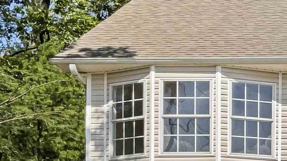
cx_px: 430
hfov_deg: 17.9
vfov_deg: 11.3
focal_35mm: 107
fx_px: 814
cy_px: 90
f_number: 1.8
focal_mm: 3
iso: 20
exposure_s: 1/4065
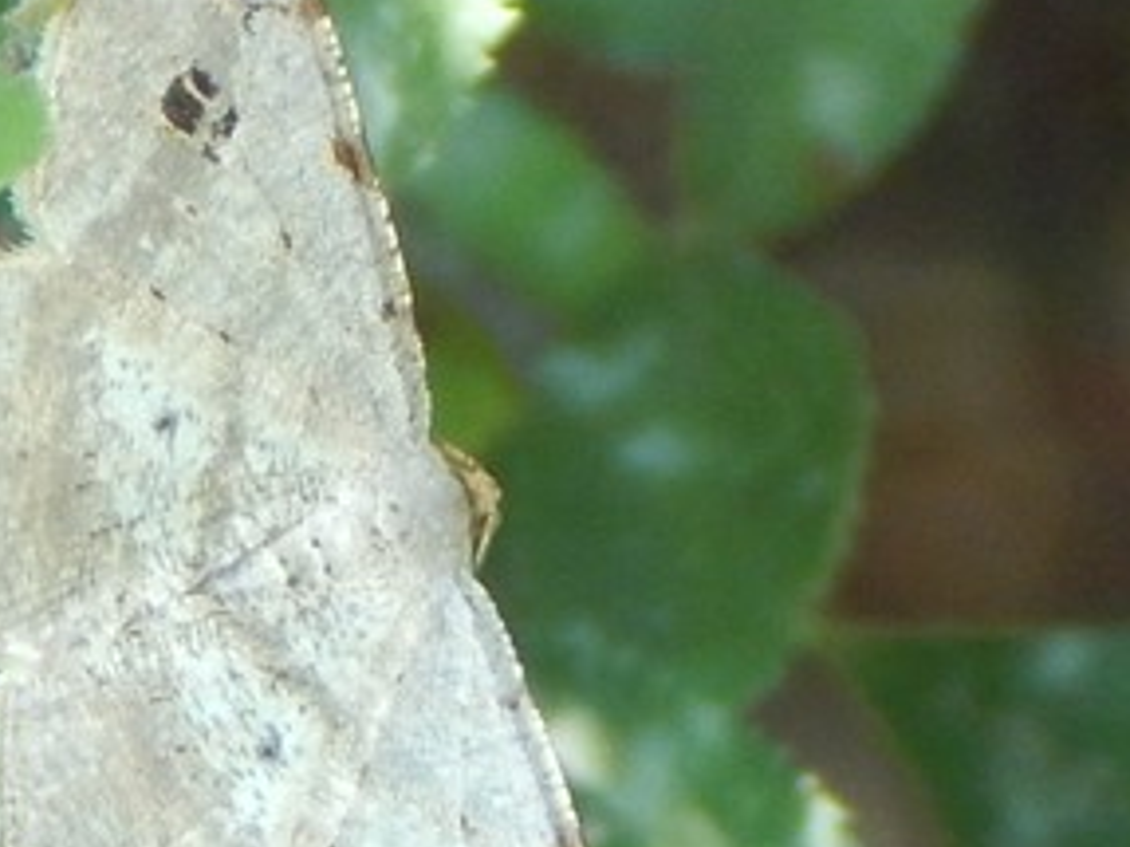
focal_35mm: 541
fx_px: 17653
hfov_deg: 3.7
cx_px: 396
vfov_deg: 2.7
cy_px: 516
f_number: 5.3
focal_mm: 32.8
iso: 180
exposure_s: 1/30
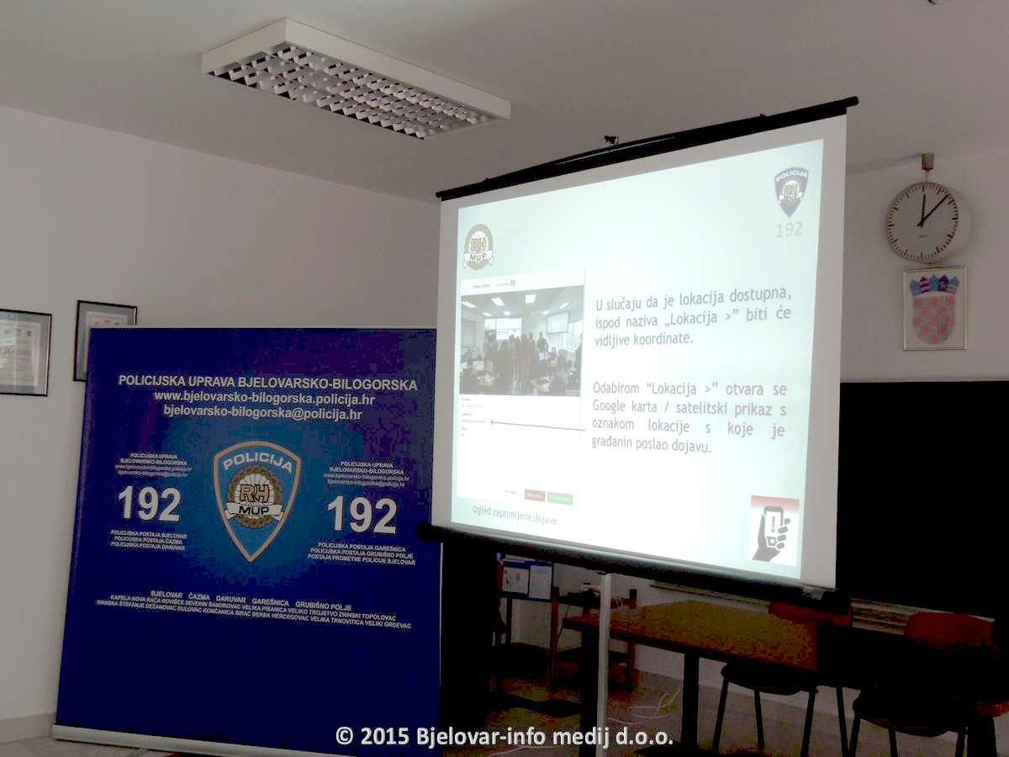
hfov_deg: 52.6
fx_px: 1020
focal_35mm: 35
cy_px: 378
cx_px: 504
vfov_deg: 40.7
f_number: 3.3
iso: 160
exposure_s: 1/50
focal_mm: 6.2
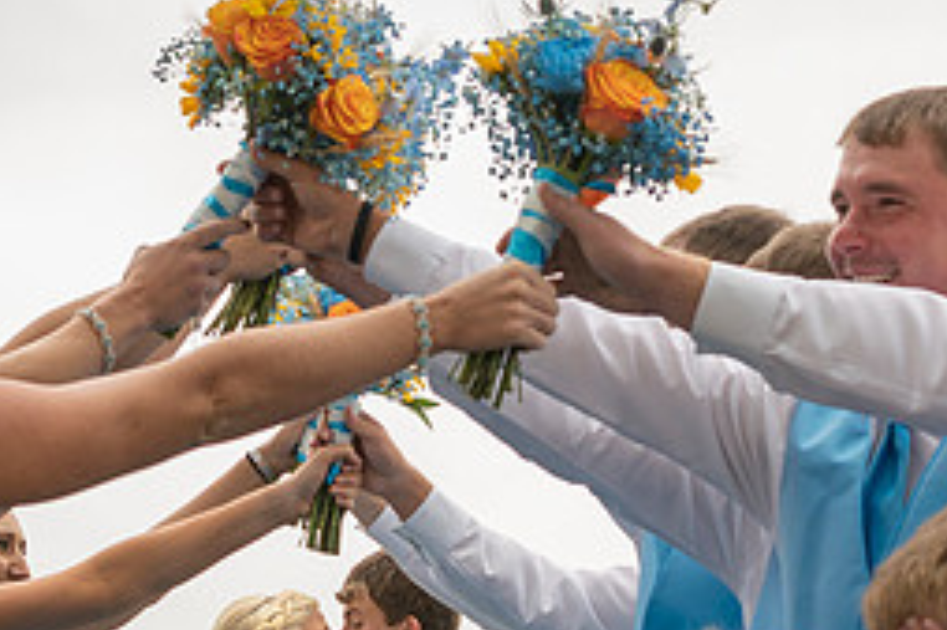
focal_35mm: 80
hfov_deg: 25.3
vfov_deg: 16.6
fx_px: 2103
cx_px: 391
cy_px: 680
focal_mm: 35
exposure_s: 1/250
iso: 100
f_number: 4
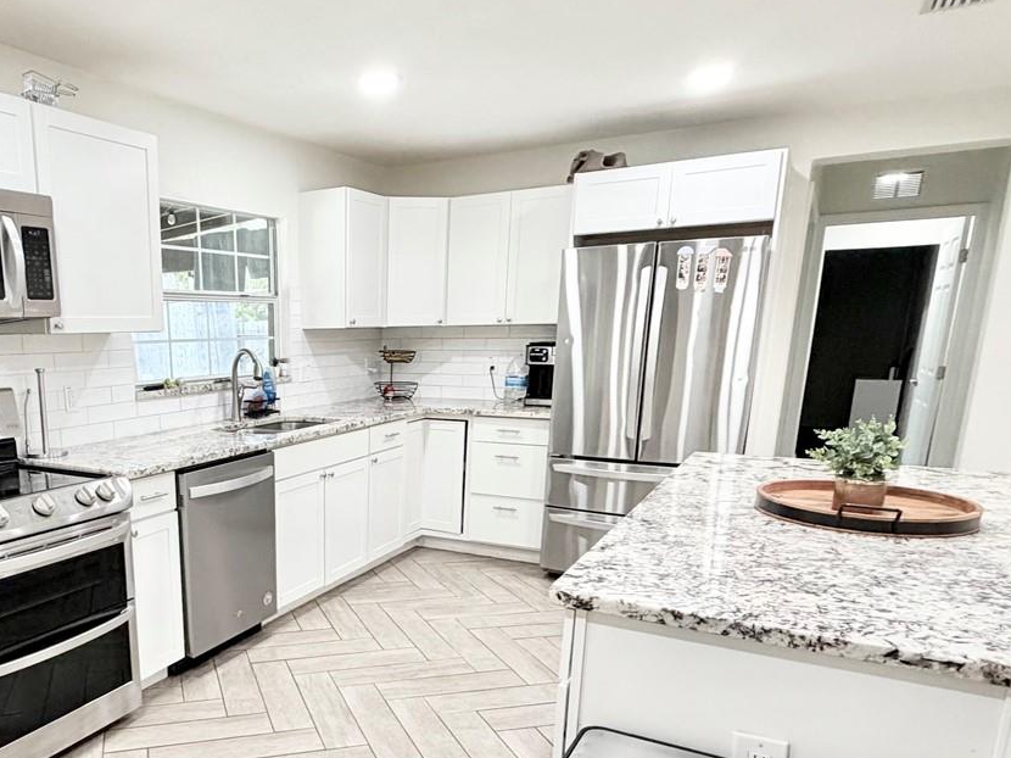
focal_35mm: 27
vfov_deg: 50.1
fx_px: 788
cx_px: 286
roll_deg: +1.3
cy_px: 523
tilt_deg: -12.7
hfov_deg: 62.5
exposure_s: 1/120
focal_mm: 2.22
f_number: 2.2
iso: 320
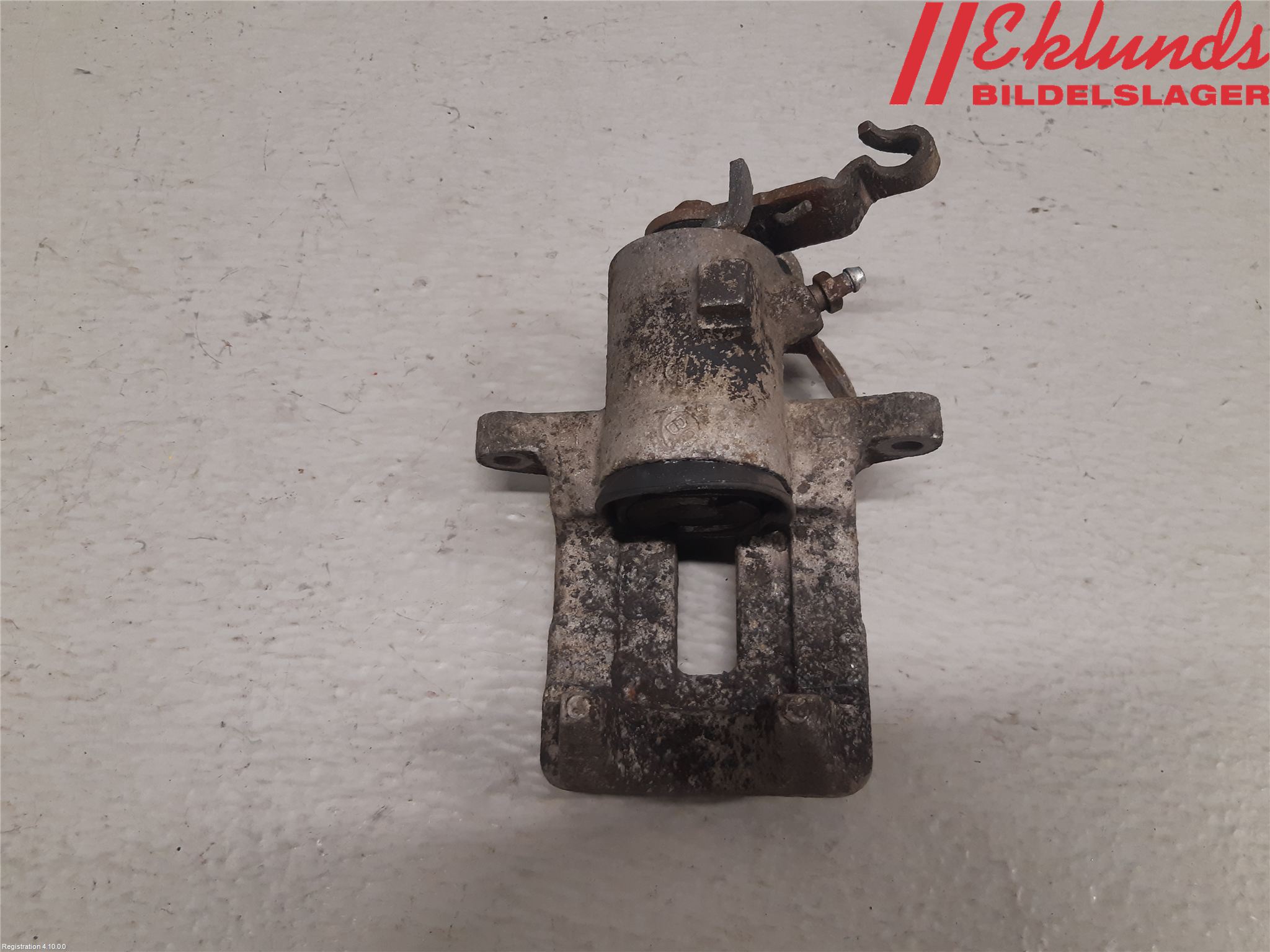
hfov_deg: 67.3
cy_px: 476
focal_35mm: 26
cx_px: 635
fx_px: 954
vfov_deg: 53.1
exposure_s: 1/50
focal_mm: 3.93
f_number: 1.7
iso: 125
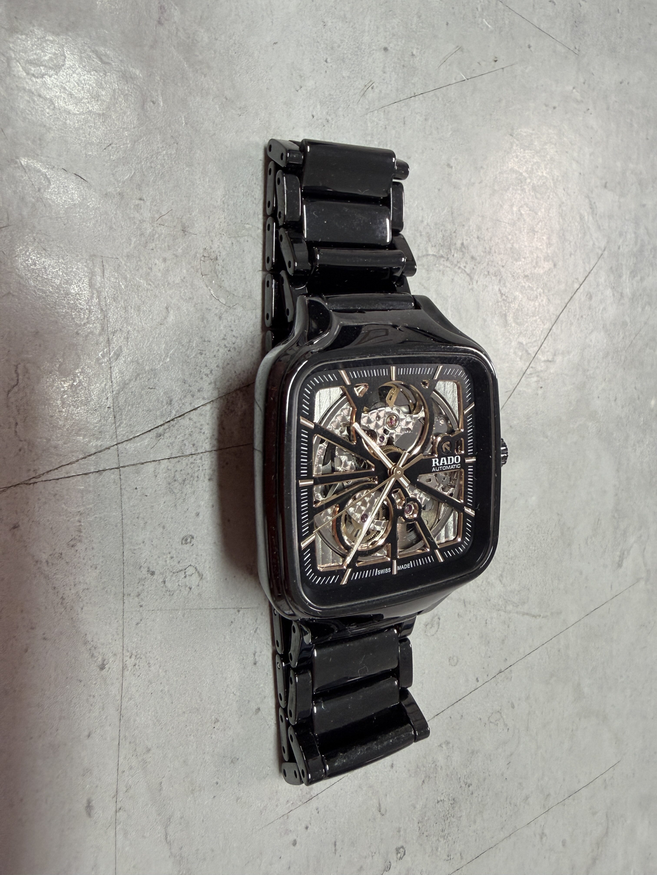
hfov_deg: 56.8
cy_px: 438
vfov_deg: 71.6
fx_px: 607
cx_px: 328
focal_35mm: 24
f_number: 2.2
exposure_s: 1/100
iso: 200
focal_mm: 2.22
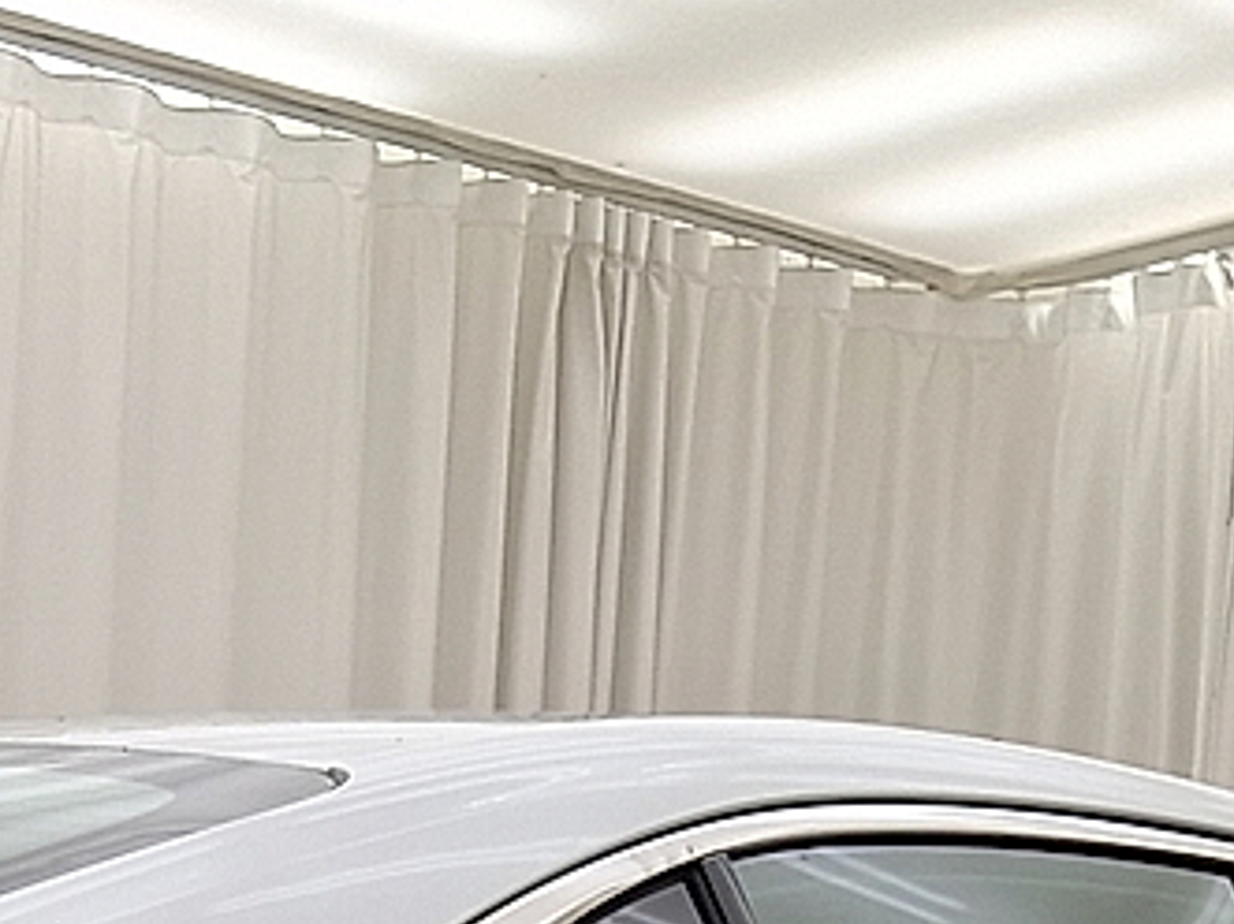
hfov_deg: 15.9
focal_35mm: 121
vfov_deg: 10.9
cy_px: 1982
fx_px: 4312
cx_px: -52
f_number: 1.8
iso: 25
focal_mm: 4.69
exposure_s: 1/120
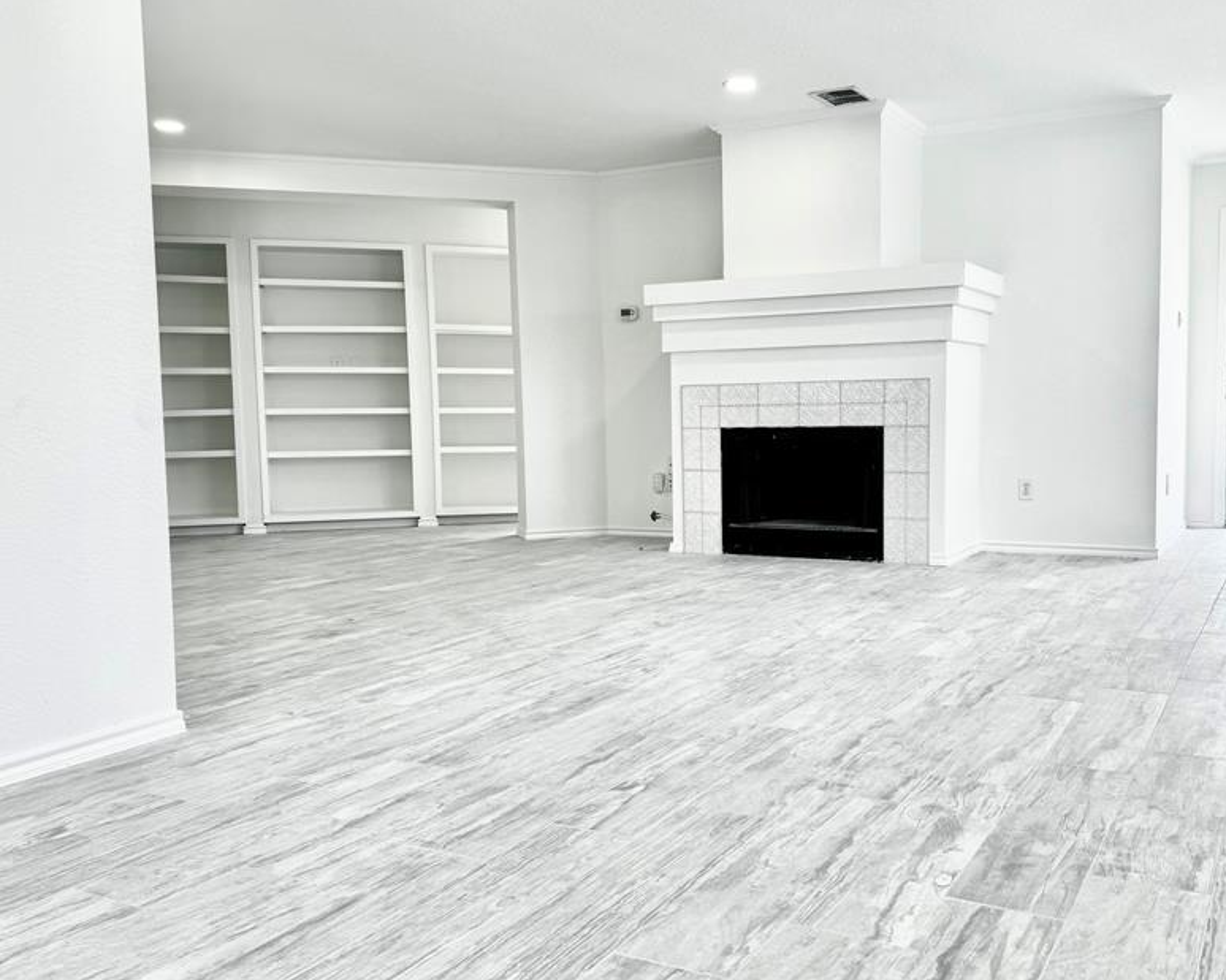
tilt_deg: -5.0
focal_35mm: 31
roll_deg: +0.7
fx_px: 1125
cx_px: 722
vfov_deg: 47.1
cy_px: 500
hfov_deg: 56.8
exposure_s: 1/190
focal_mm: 6.86
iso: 64
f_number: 1.78
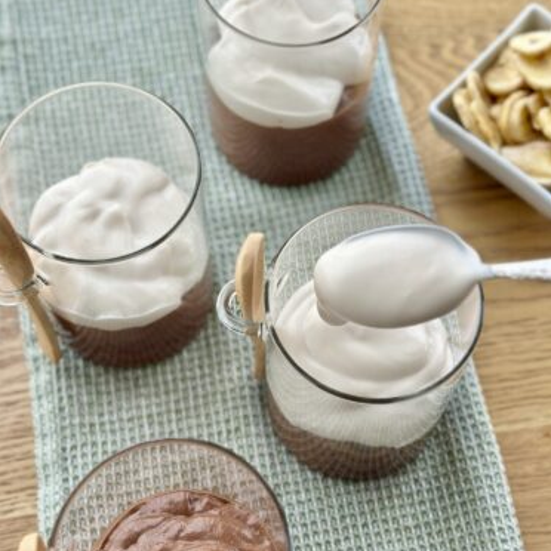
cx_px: 276
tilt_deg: -68.7
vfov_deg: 30.0
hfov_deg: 30.0
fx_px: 1026
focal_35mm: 57
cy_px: 335
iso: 80
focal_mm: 6.86
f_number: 1.78
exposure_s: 1/121
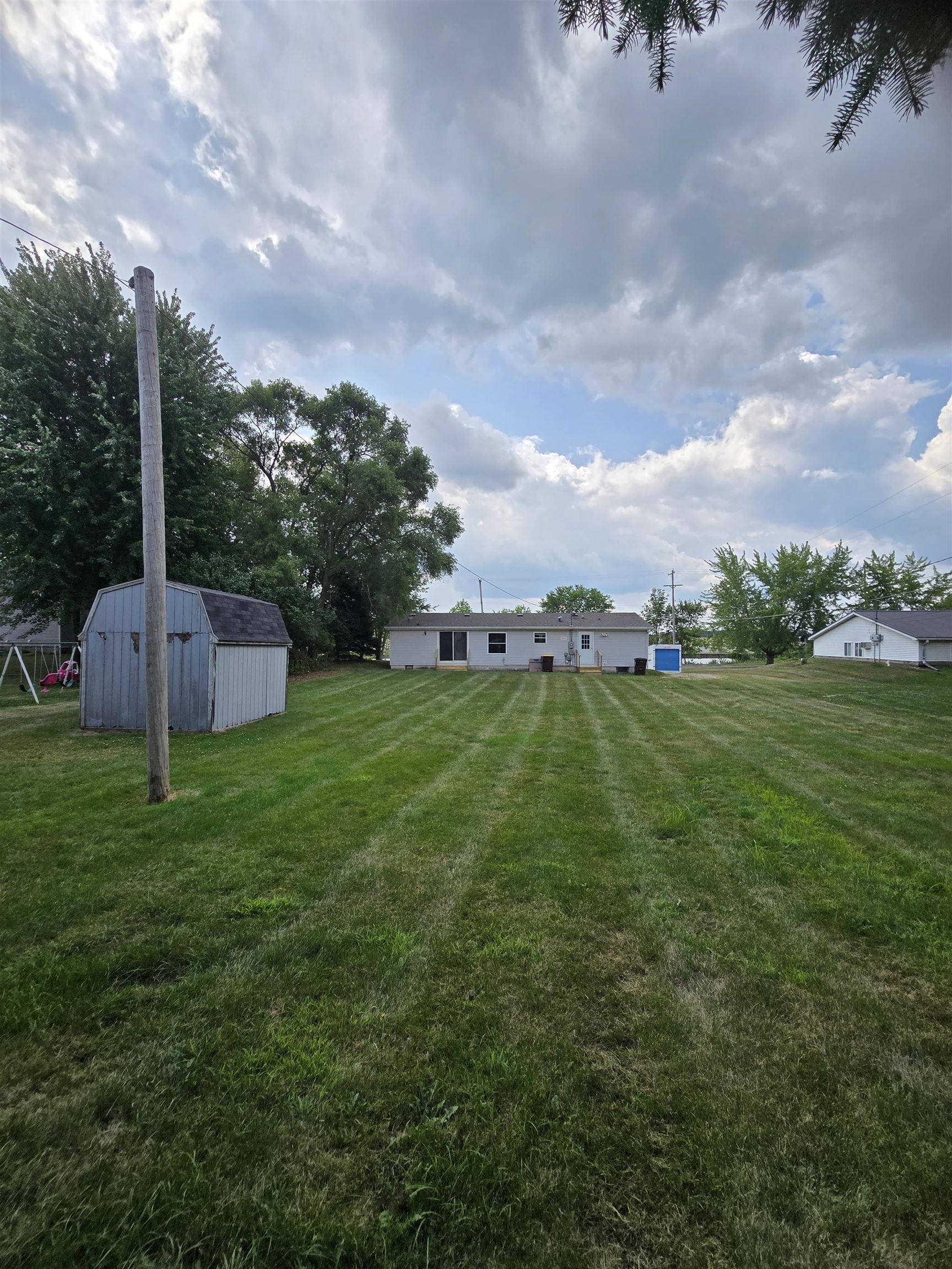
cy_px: 634
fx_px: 477
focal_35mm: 13
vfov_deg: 106.2
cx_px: 476
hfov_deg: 89.9
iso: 50
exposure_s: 1/2365
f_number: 2.2
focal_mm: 2.2
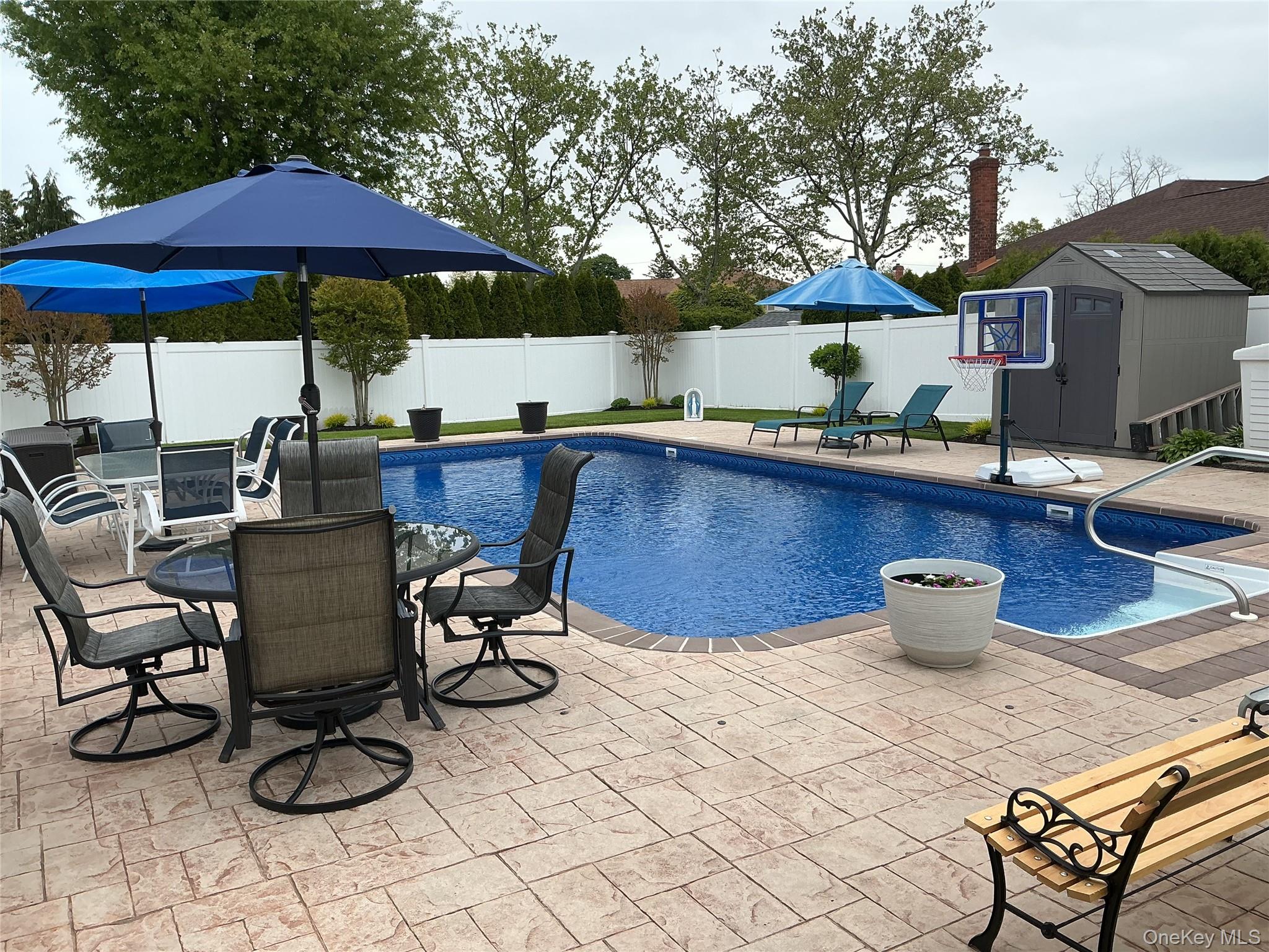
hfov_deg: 61.7
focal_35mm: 29
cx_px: 634
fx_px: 1063
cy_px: 476
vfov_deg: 48.2
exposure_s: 1/562
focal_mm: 3
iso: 25
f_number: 1.8
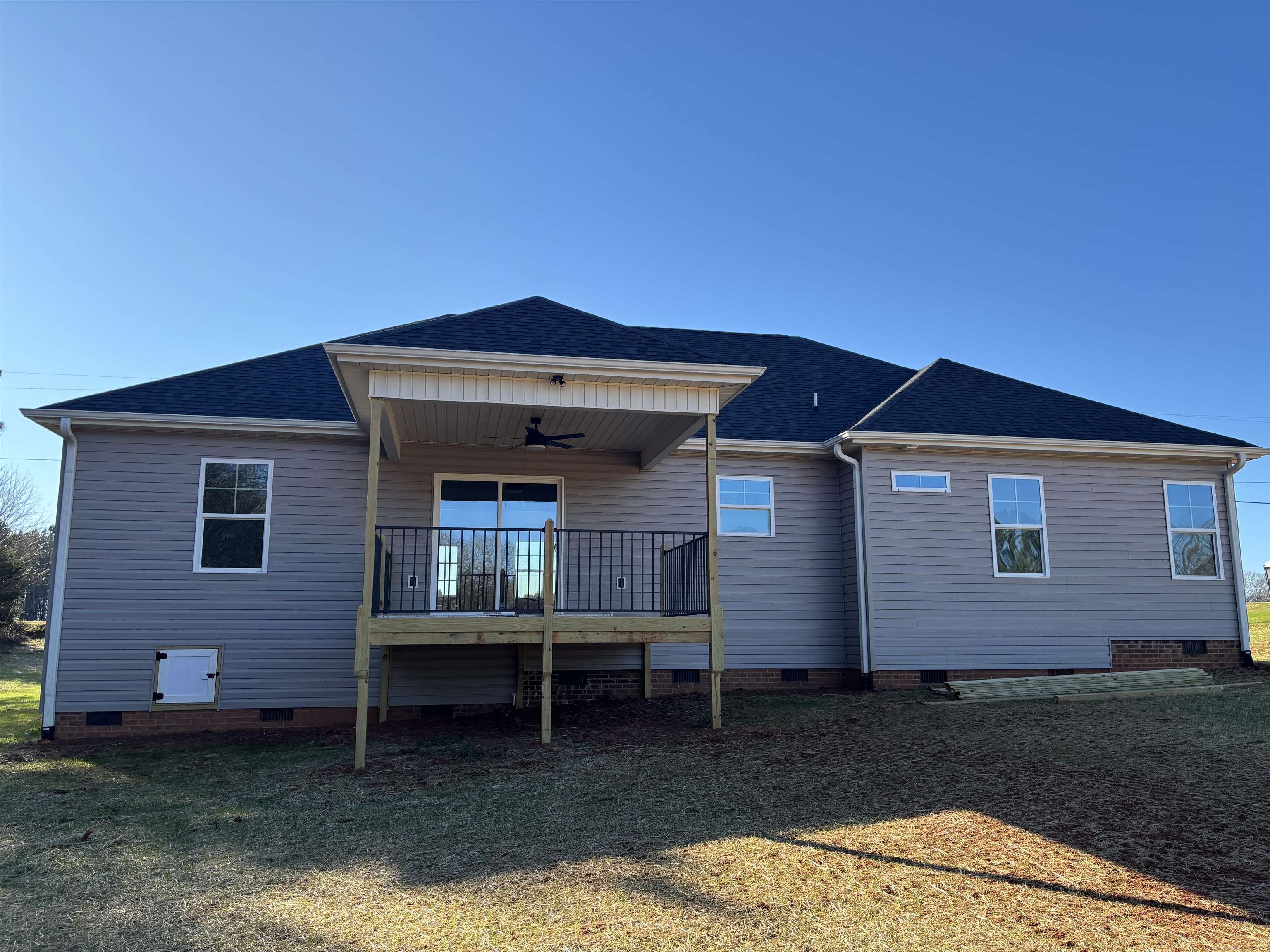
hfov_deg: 67.3
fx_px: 954
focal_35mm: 26
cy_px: 476
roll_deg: +0.6
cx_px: 635
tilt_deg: +9.7
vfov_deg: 53.1
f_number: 1.6
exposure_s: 1/1812
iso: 50
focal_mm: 5.96
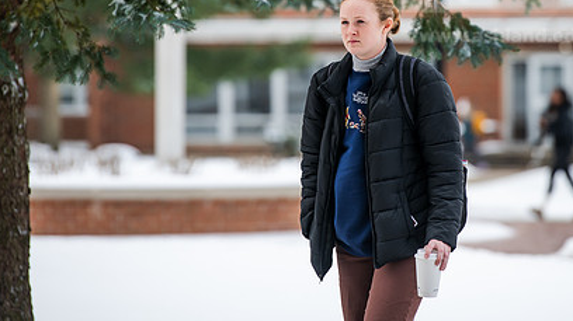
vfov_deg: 4.1
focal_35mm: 298
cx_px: 355
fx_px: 4525
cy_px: 65
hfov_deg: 7.2
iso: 160
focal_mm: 200
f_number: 4
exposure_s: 1/640
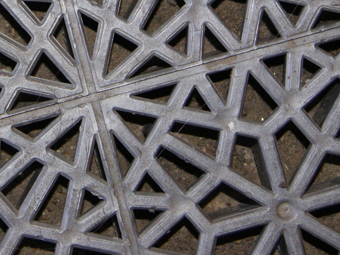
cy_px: -155
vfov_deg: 9.1
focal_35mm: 158
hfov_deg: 12.2
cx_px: -89
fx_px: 1552
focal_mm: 30
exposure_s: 1/60
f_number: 5.6
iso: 400
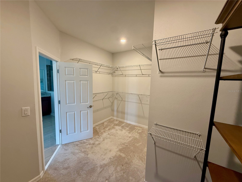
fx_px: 98
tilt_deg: -5.8
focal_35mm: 14
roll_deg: -2.1
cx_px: 121
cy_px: 91
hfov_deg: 102.1
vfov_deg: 85.7
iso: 200
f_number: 2.2
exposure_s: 1/60
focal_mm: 2.22
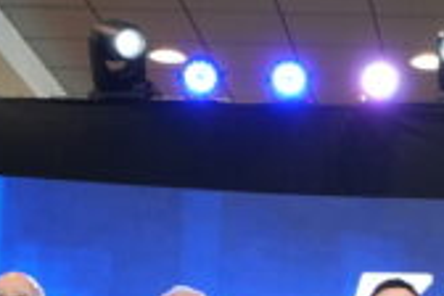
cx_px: 618
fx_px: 1887
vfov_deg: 8.9
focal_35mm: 153
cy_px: 352
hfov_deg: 12.9
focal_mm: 22
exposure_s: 1/160
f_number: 6.3
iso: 2500
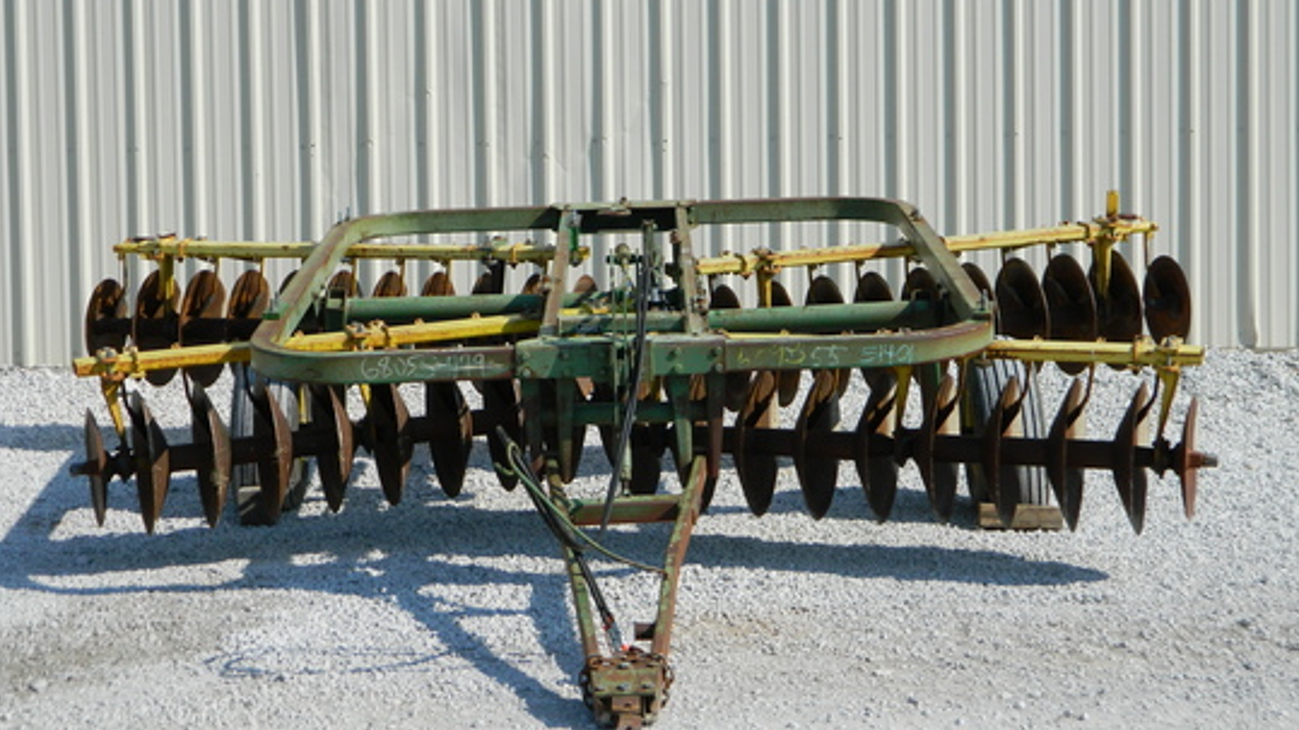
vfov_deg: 15.7
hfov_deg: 27.5
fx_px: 2652
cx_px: 646
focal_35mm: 77
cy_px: 378
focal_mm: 12.6
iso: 80
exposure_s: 1/800
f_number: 4
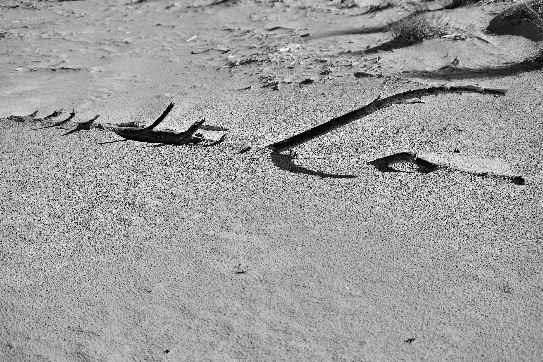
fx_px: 1207
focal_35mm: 80
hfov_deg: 25.4
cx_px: 272
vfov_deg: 17.1
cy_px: 181
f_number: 5.6
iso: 100
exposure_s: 1/1000
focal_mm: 80
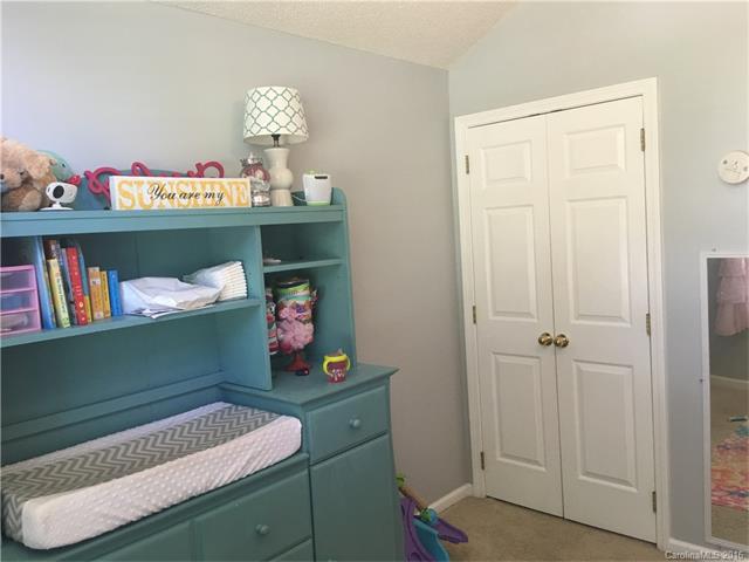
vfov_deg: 48.2
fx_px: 627
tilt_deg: -4.1
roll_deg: +2.9
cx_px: 374
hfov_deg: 61.7
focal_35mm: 29
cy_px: 281
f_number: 2.2
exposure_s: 1/15
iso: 40
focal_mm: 4.15
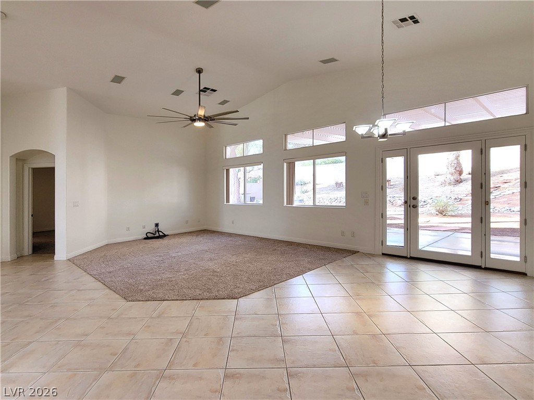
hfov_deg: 106.2
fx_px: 201
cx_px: 267
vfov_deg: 89.9
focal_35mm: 13
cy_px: 200
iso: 64
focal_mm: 2.2
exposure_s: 1/60
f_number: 2.2
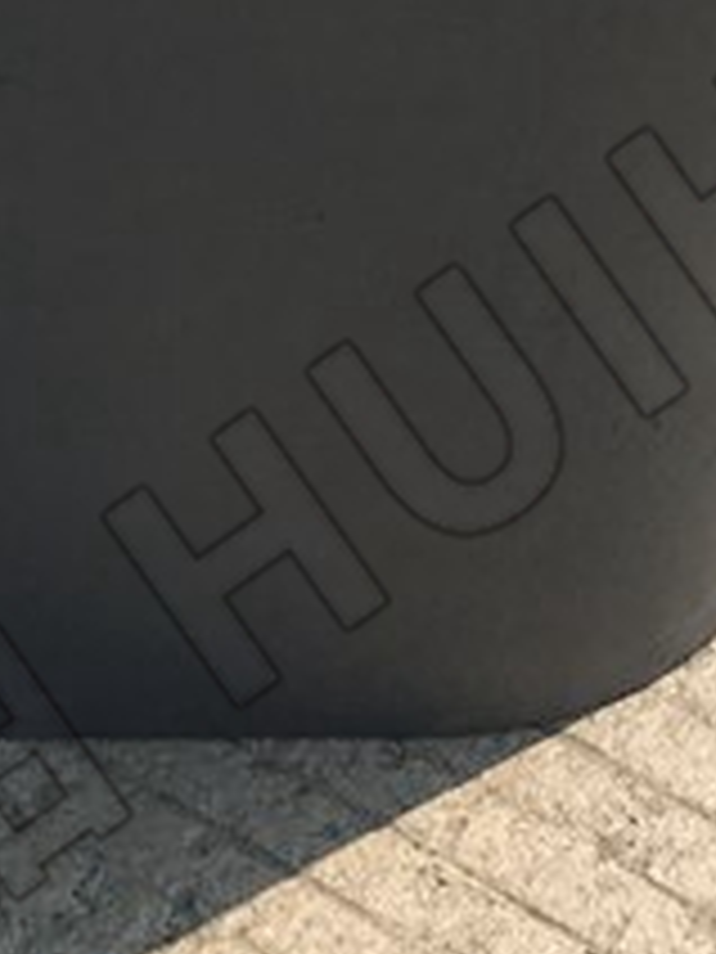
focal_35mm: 146
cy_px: -461
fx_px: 4027
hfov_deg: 9.9
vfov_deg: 12.8
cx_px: -324
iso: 25
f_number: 2.2
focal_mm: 4.15
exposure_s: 1/1399
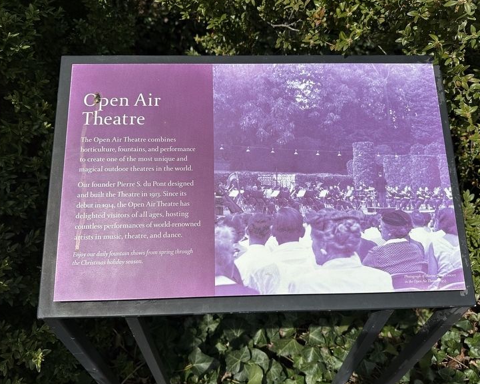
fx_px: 369
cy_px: 196
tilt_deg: -46.0
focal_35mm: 26
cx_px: 246
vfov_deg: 54.9
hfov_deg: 66.0
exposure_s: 1/8929
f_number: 1.78
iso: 80
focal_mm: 6.86
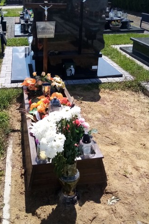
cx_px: 49
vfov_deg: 52.7
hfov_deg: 36.4
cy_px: 87
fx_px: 224
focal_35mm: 36
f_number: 1.8
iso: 104
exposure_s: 1/1342
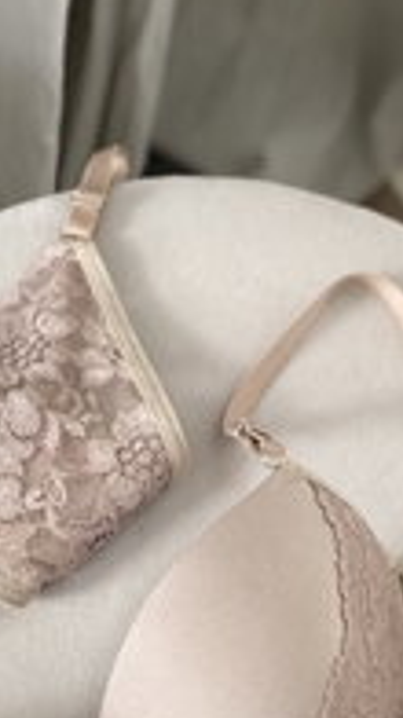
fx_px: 1465
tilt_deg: -67.7
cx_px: 143
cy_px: 427
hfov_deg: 15.6
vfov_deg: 27.5
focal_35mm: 77
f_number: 1.8
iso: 50
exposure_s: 1/122
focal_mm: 4.25
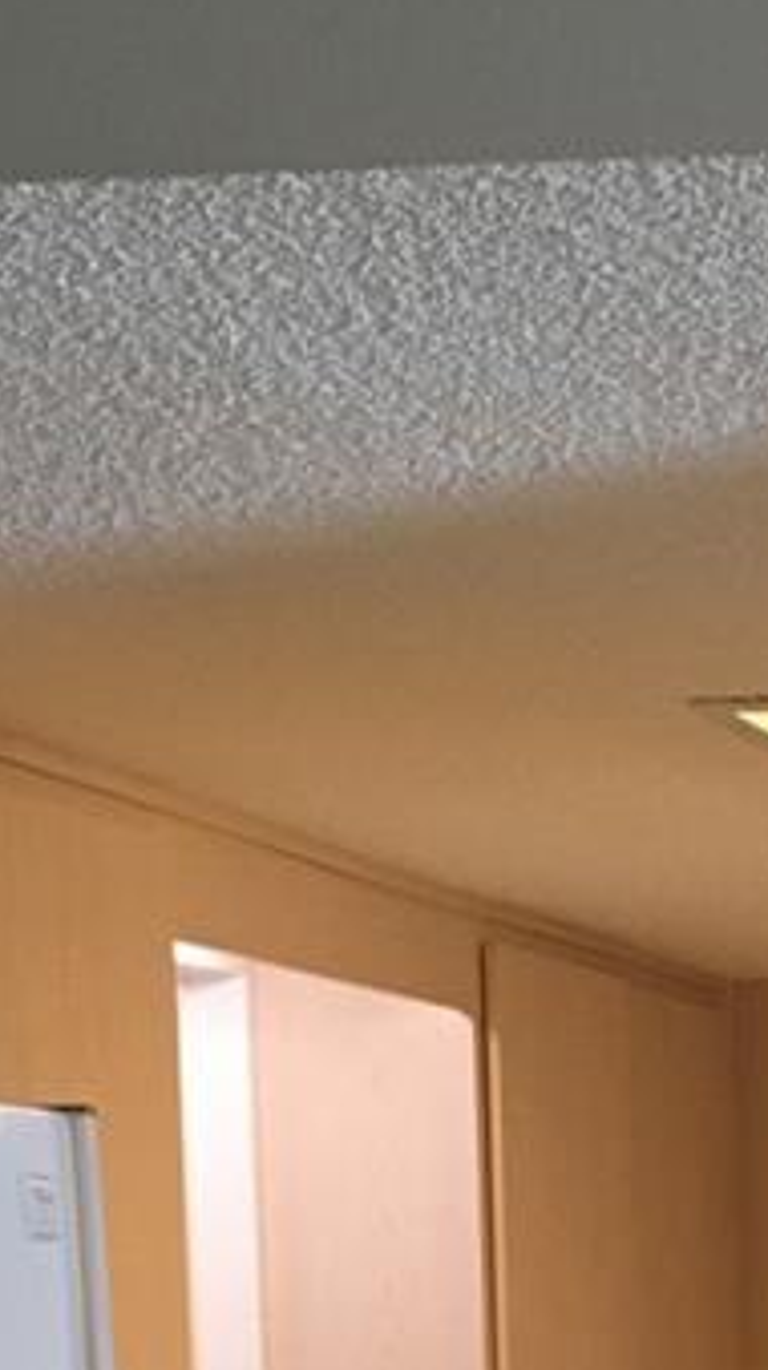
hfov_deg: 10.2
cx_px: 1350
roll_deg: +0.1
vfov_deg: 17.8
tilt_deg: -7.9
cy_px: 1819
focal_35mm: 112
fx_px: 4066
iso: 100
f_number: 2.2
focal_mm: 4.15
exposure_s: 1/30
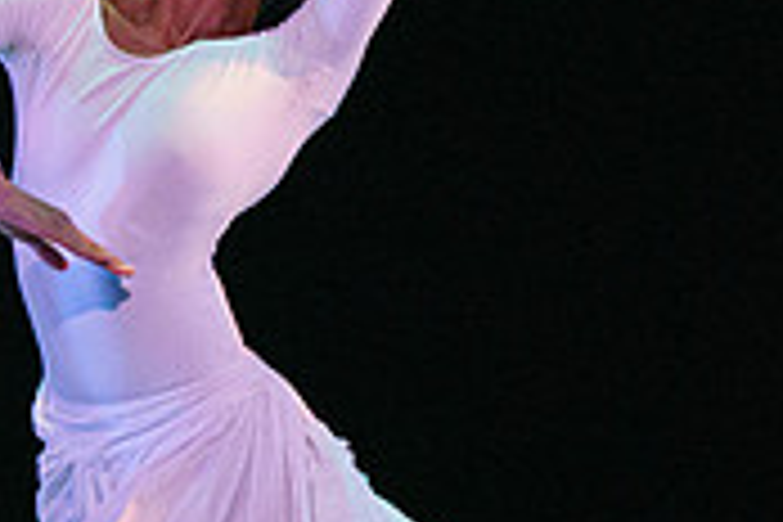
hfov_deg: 1.4
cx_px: 16
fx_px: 31861
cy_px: 210
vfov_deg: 0.9
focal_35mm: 1465
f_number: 6.3
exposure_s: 1/400
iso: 5000
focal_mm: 376
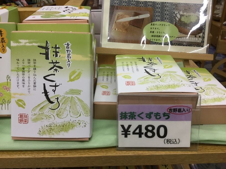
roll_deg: +0.0
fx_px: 202
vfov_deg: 45.4
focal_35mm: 31
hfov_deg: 58.4
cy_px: 84
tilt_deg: -30.1
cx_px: 113
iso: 32
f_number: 2.4
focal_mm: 3.3
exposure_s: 1/30
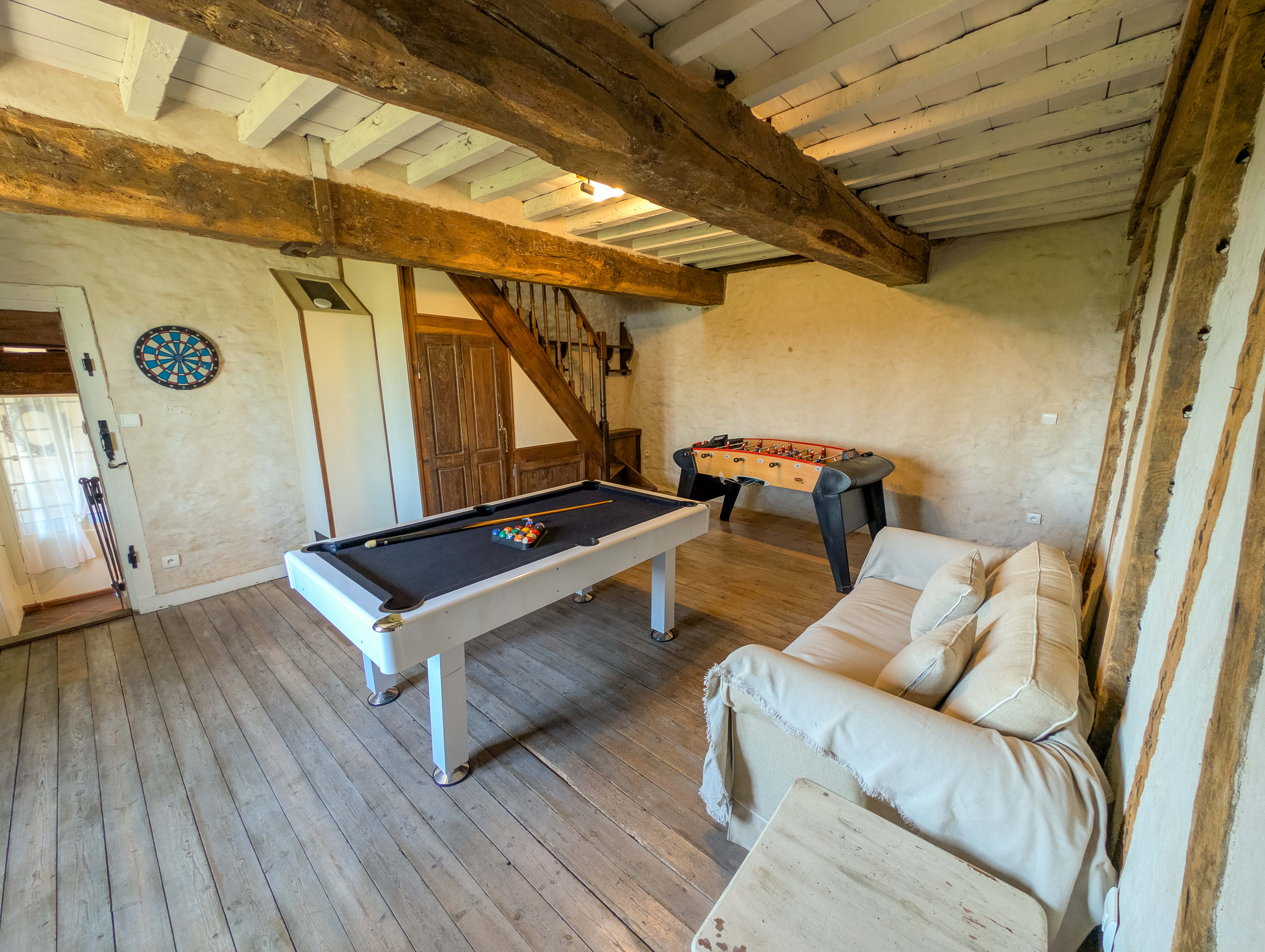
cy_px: 476
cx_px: 632
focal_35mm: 12
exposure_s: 1/25
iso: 100
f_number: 2
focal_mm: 2.23
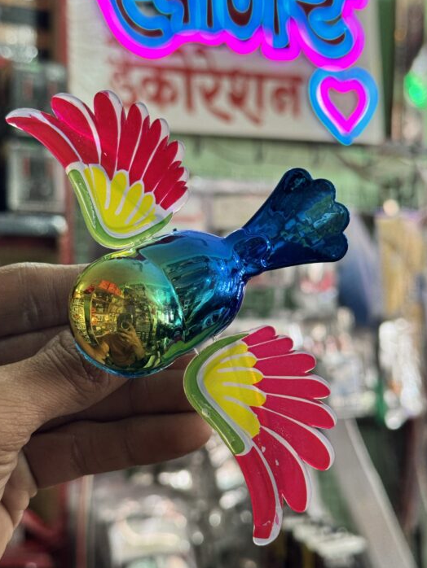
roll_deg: +1.0
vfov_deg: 34.9
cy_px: 289
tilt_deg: +3.5
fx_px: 904
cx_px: 197
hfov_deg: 26.6
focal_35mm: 55
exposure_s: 1/50
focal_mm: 6.76
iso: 80
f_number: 1.78
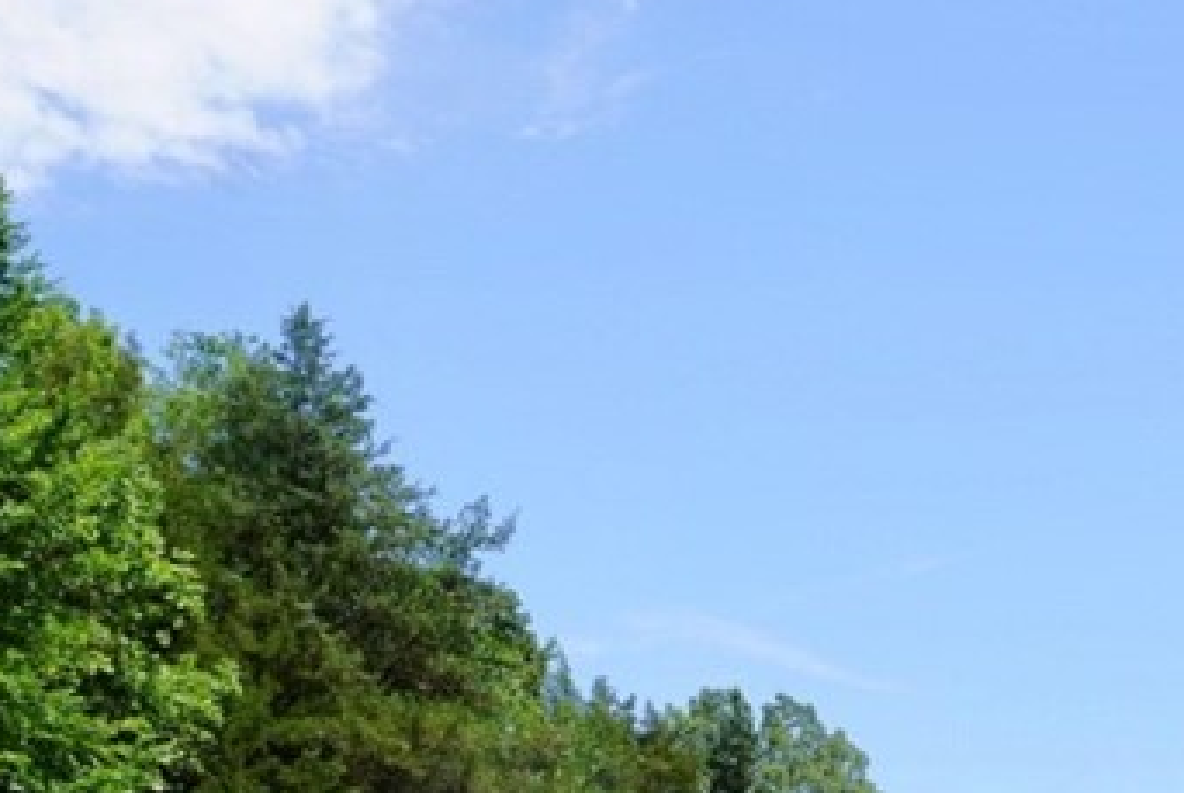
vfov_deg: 17.3
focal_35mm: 76
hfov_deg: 26.6
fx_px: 2503
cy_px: 921
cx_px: 634
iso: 100
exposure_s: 1/160
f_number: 10
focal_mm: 16
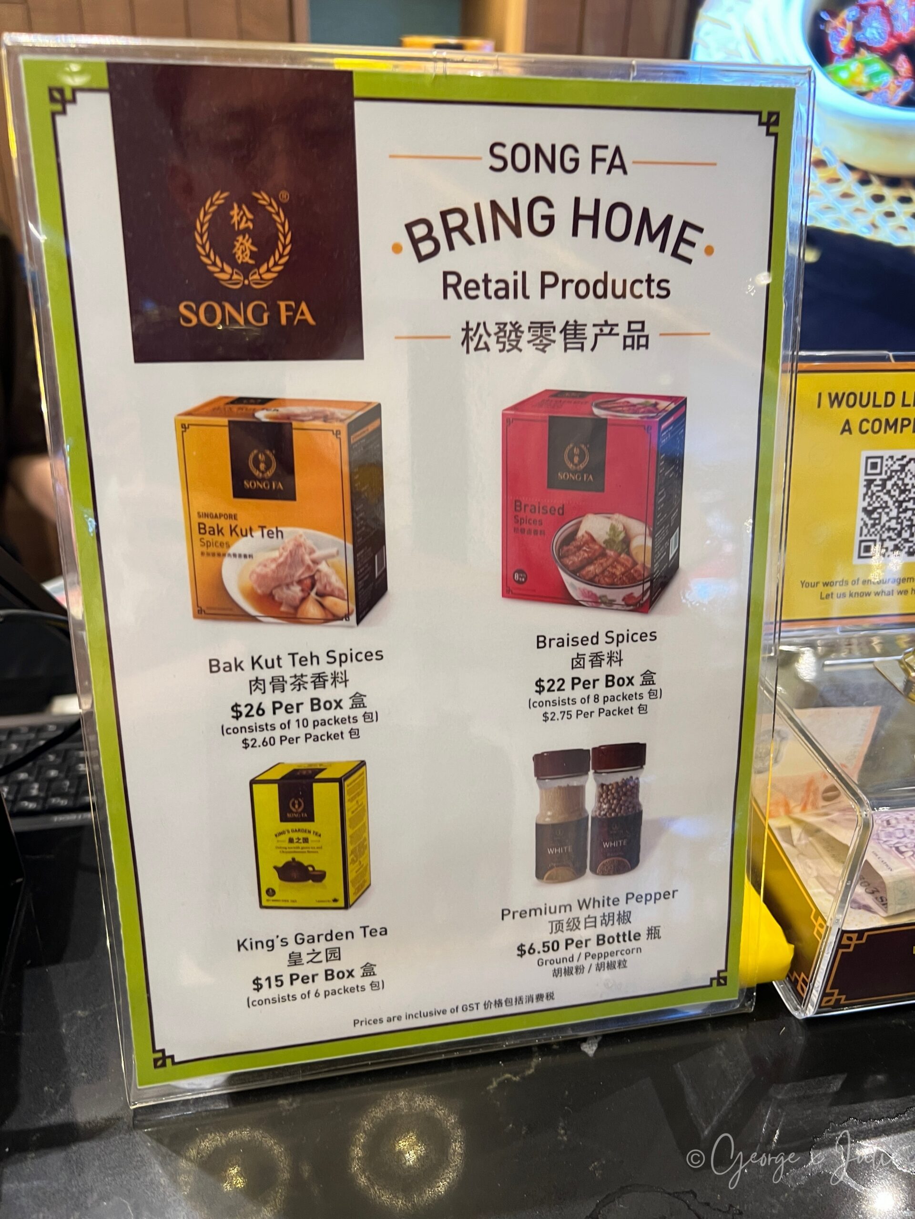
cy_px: 610
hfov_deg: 53.1
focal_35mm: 26
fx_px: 916
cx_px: 458
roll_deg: -0.8
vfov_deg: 67.3
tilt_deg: -29.6
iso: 80
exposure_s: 1/50
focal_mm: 5.7
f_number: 1.5
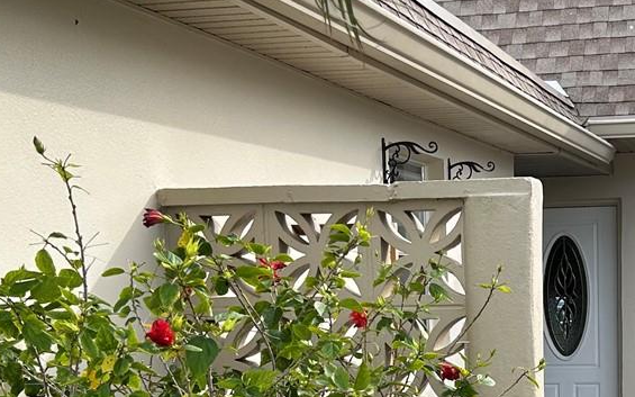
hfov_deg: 25.8
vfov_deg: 16.1
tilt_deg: -7.7
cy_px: 466
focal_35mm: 78
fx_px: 1350
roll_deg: +1.4
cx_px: 546
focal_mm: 5.7
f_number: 1.5
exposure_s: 1/1238
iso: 50
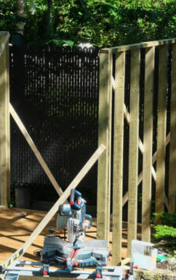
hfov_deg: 10.1
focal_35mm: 130
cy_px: 141
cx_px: 28
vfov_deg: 16.1
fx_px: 995
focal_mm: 12.9
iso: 100
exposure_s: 1/200
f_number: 4.5
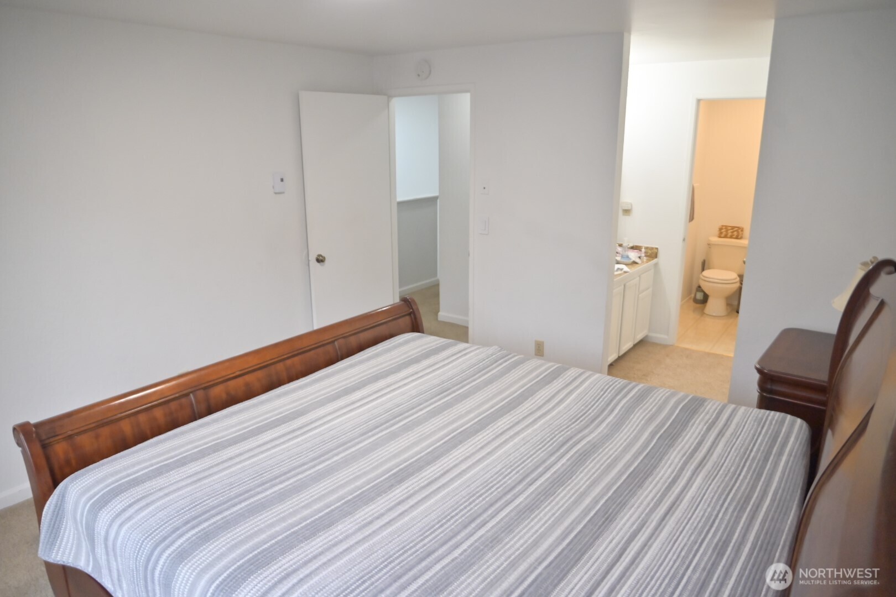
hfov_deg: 73.7
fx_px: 597
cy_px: 298
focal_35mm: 24
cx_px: 448
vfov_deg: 53.1
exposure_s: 1/500
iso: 2500
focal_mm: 24
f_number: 3.5
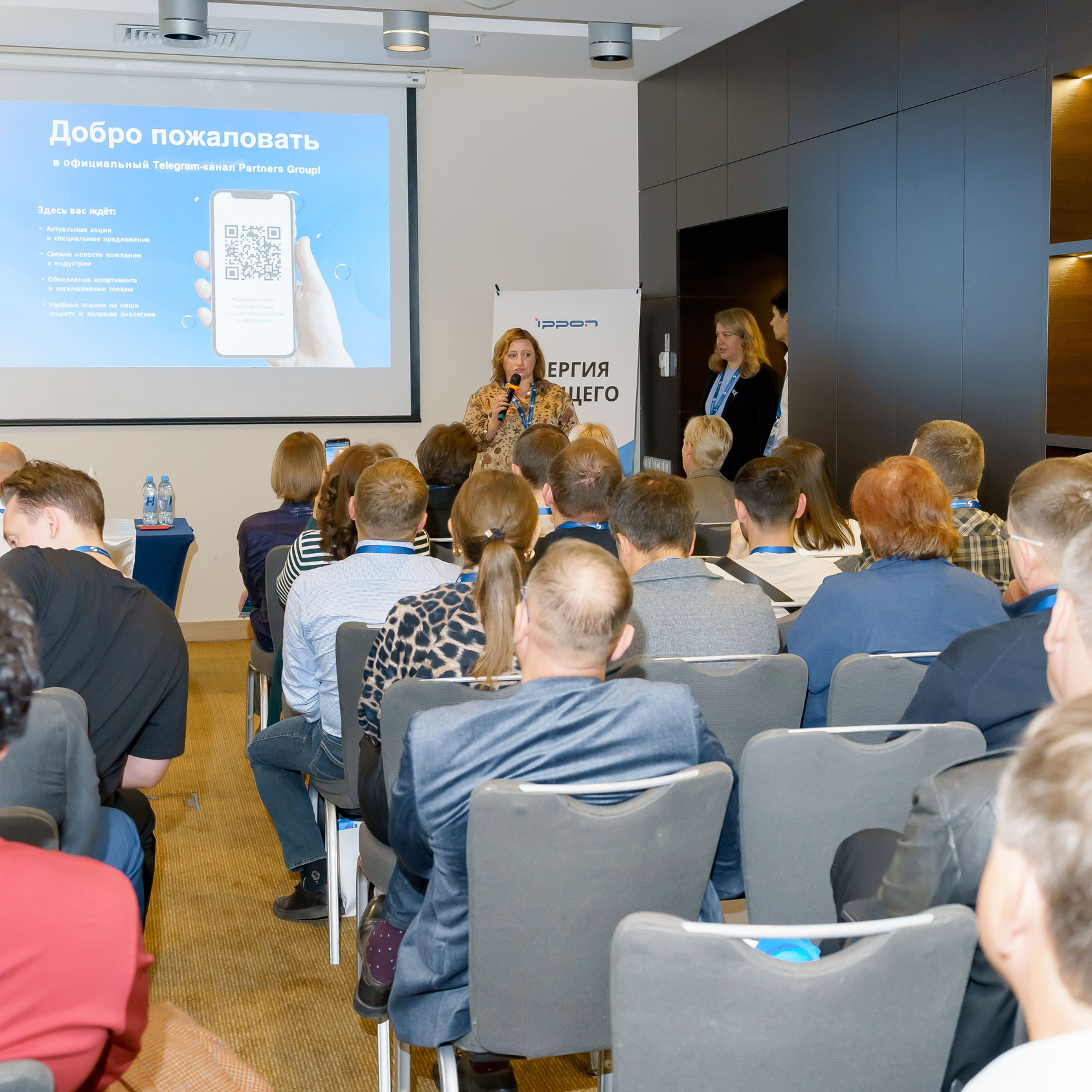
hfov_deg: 34.4
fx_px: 1749
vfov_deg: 34.7
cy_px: 546
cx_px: 707
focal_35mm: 49
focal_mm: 35
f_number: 4.5
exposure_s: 1/125
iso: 1600
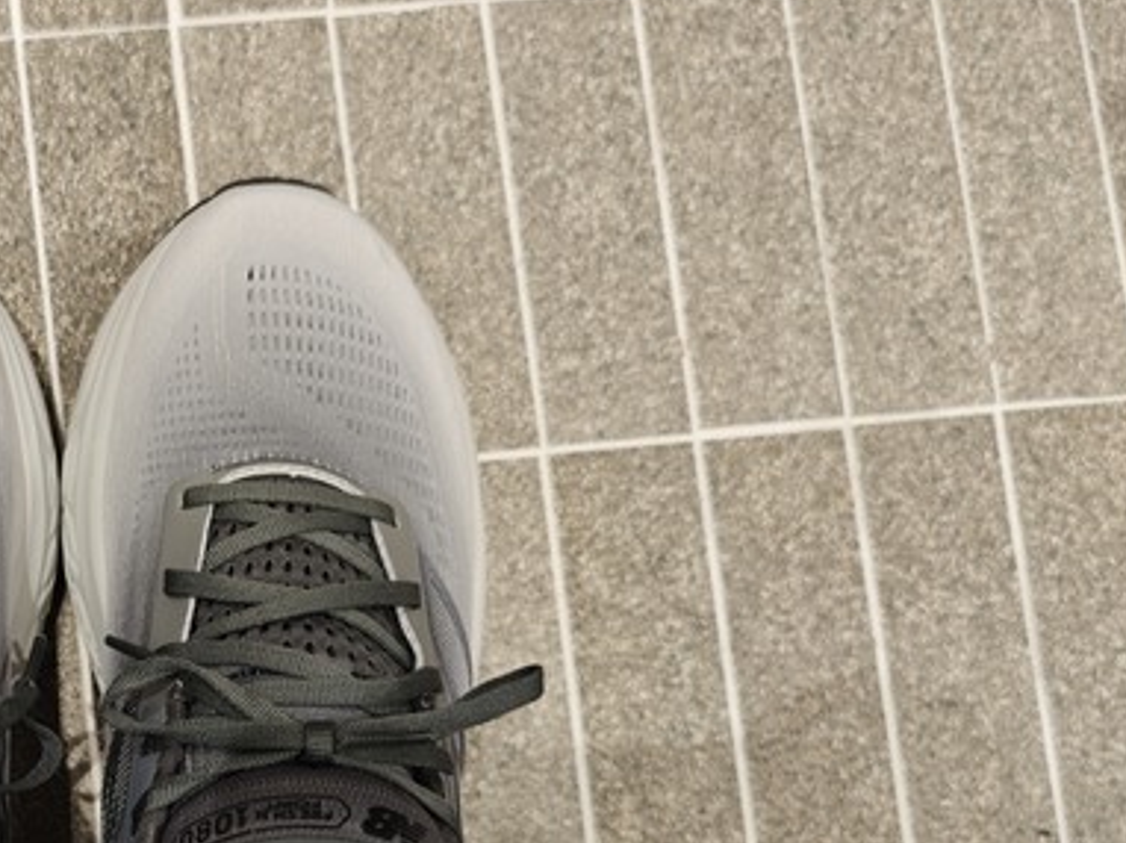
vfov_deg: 30.3
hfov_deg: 37.6
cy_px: 632
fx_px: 1528
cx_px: 94
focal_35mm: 47
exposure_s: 1/120
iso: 160
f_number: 1.63
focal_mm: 8.72
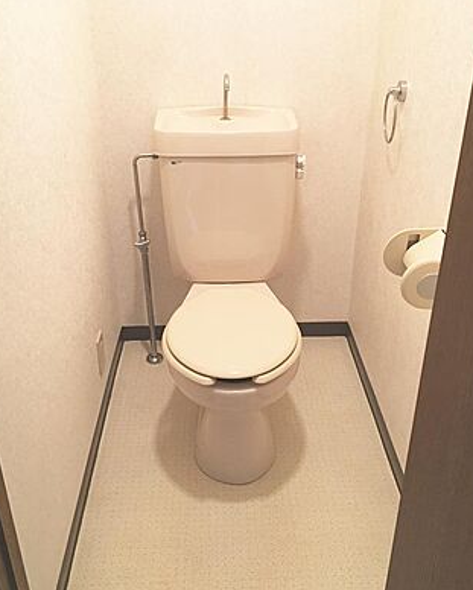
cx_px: 228
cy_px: 275
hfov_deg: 42.3
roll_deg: +0.0
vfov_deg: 51.5
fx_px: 612
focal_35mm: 35
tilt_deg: -27.4
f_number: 2.2
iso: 250
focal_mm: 4.15
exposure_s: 1/33
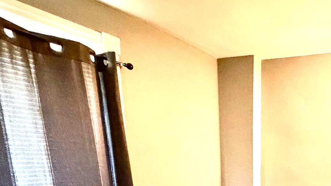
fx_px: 263
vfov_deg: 32.8
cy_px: 217
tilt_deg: -10.5
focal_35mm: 30
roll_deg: -3.1
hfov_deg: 54.7
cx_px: 306
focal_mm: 2.22
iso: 1250
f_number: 2.2
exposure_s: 1/40
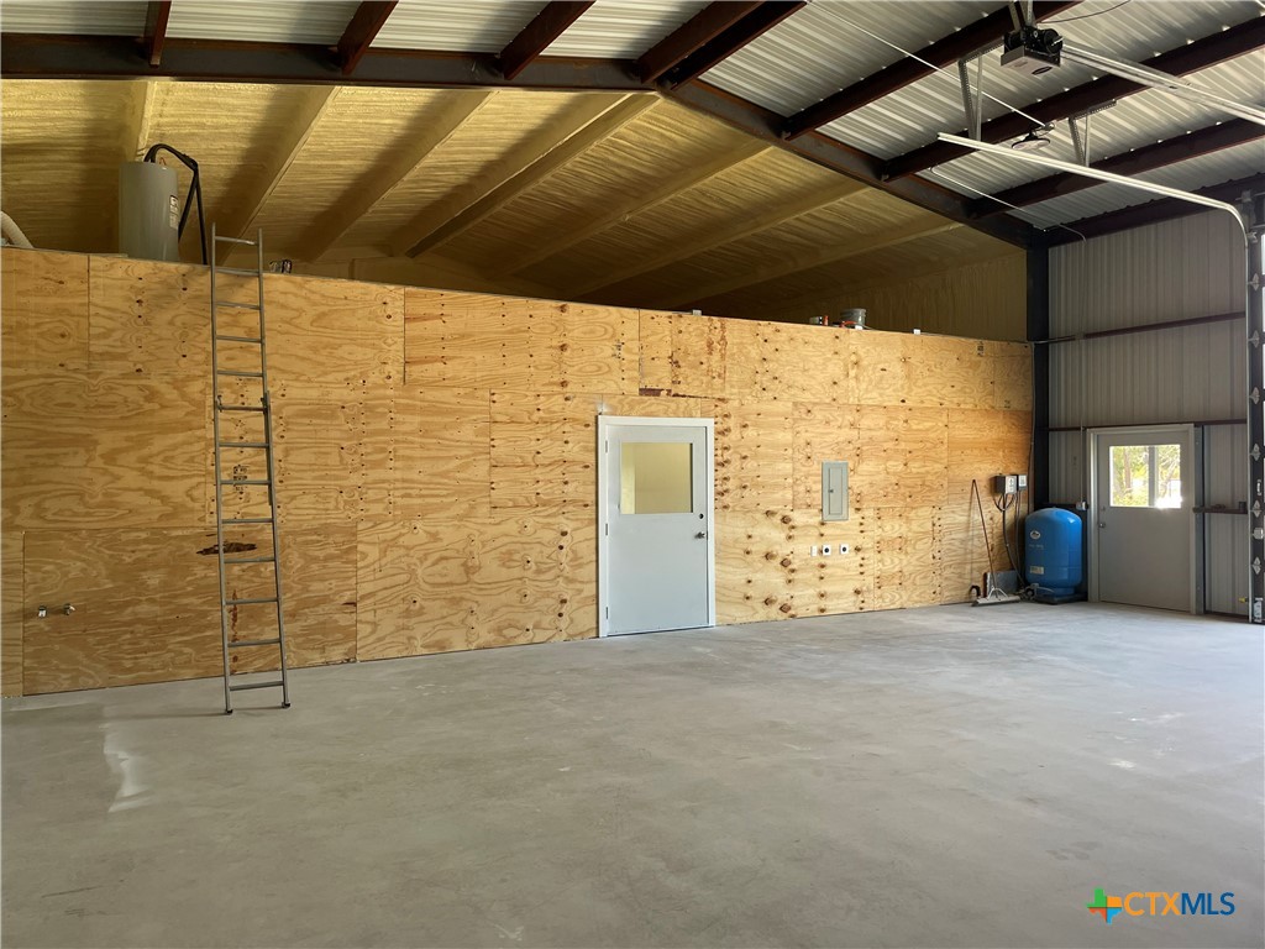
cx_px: 632
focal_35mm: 26
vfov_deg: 53.1
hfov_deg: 67.3
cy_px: 474
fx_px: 950
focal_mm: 4.2
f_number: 1.6
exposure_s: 1/121
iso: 100
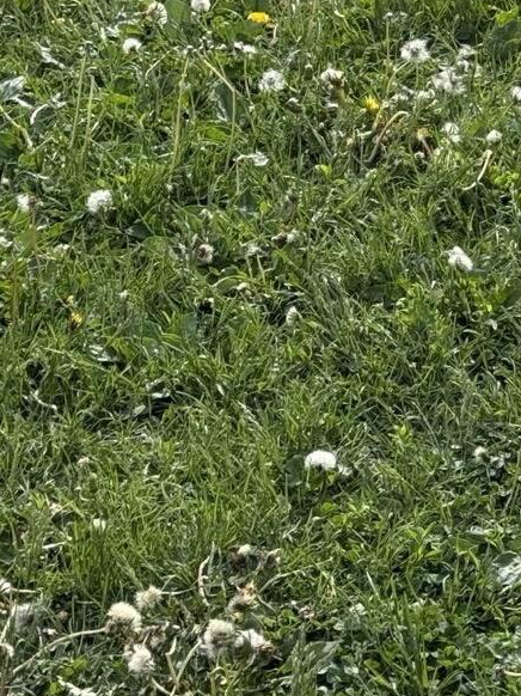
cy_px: -160
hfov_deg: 11.0
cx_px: 618
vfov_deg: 14.4
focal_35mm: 132
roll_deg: +0.9
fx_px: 2651
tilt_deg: -17.9
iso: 64
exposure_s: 1/1980
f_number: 1.78
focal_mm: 6.76
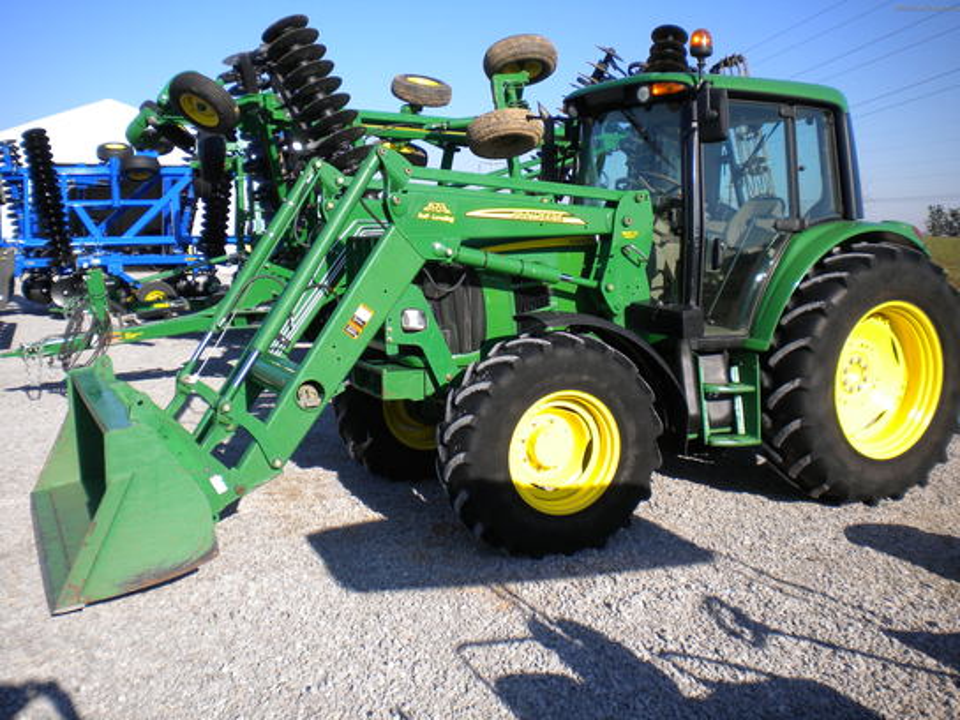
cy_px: 360
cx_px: 480
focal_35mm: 35
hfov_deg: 52.6
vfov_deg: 40.7
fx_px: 971
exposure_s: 1/541
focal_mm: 6.3
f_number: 4.6
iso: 80
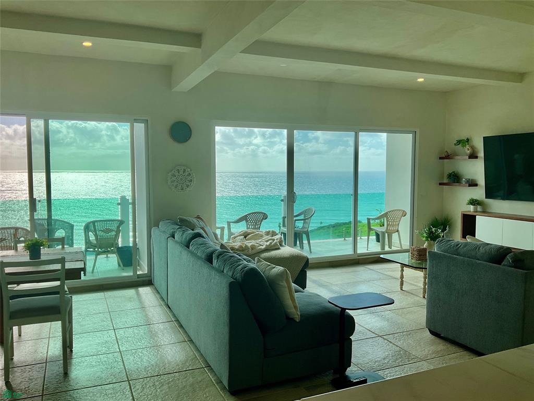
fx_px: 447
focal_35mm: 29
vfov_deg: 48.2
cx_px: 267
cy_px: 200
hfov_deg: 61.7
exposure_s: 1/944
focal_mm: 3
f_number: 1.8
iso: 25
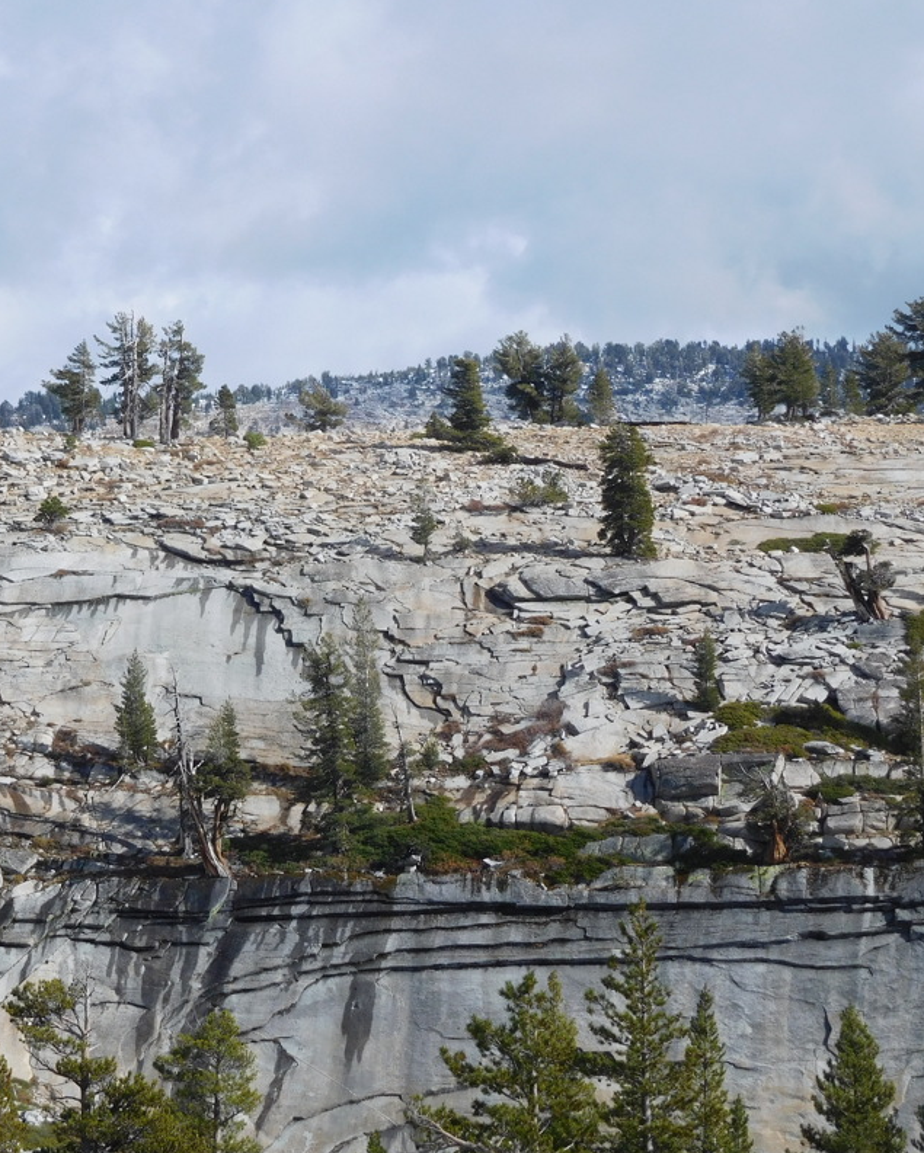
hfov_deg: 10.5
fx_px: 5022
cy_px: 574
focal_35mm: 147
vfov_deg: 13.1
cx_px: 271
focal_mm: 20
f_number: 4.9
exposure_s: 1/800
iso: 125
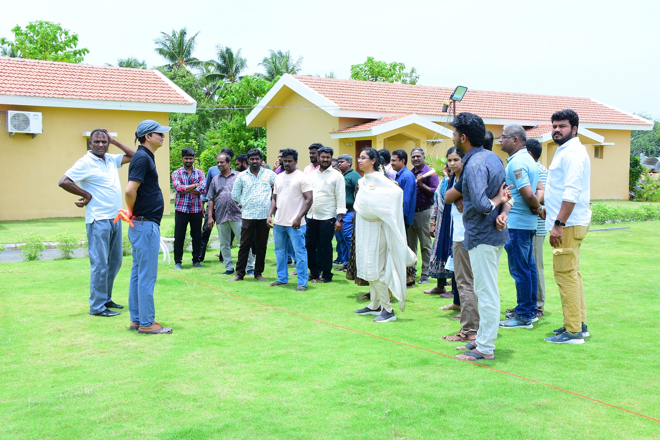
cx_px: 330
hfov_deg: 49.6
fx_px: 715
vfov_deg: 34.2
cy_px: 220
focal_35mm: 39
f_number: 10
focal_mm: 26
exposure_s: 1/160
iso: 250
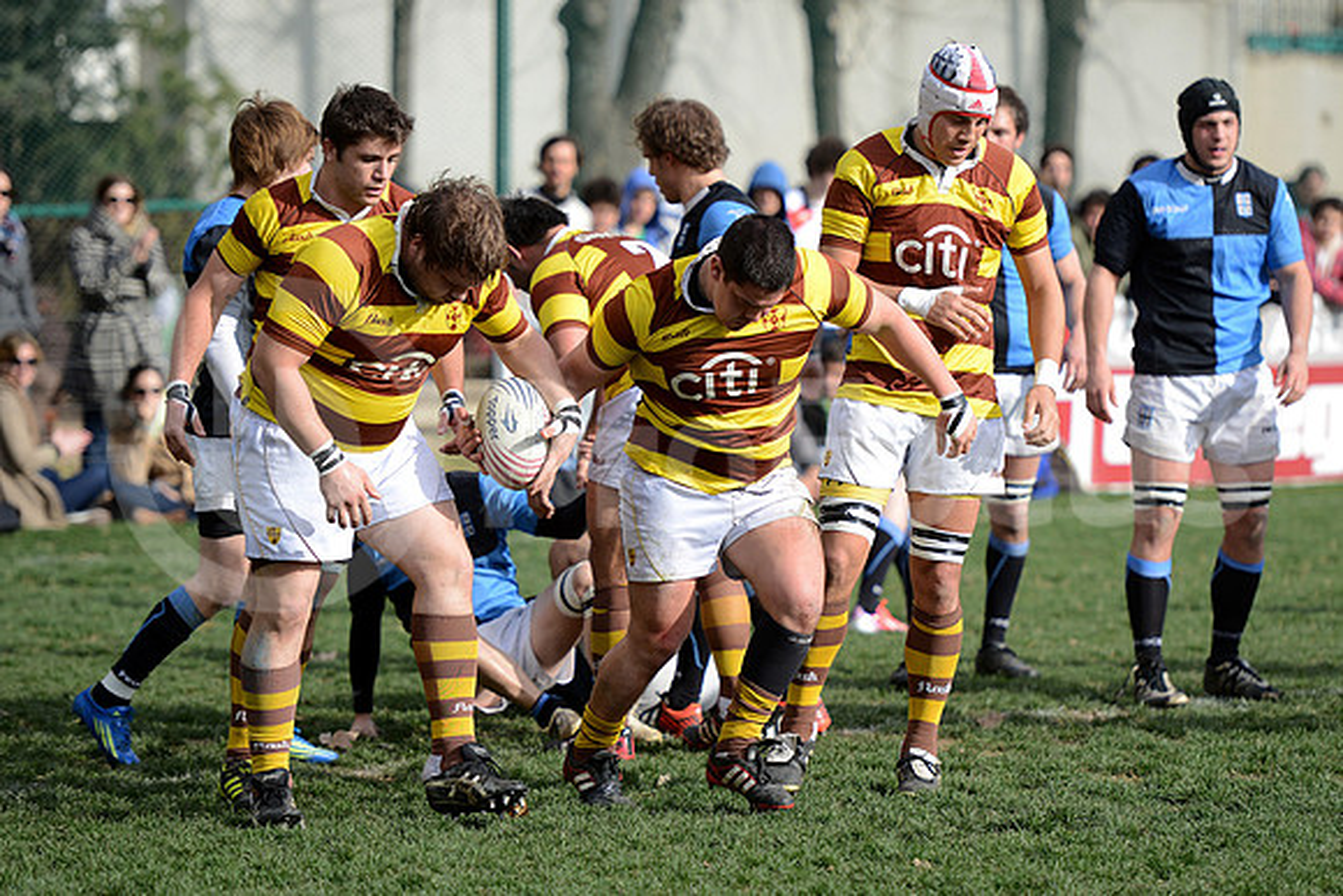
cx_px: 672
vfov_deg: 8.1
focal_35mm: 170
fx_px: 6343
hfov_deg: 12.1
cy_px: 448
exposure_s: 1/1250
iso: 250
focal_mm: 170
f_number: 2.8
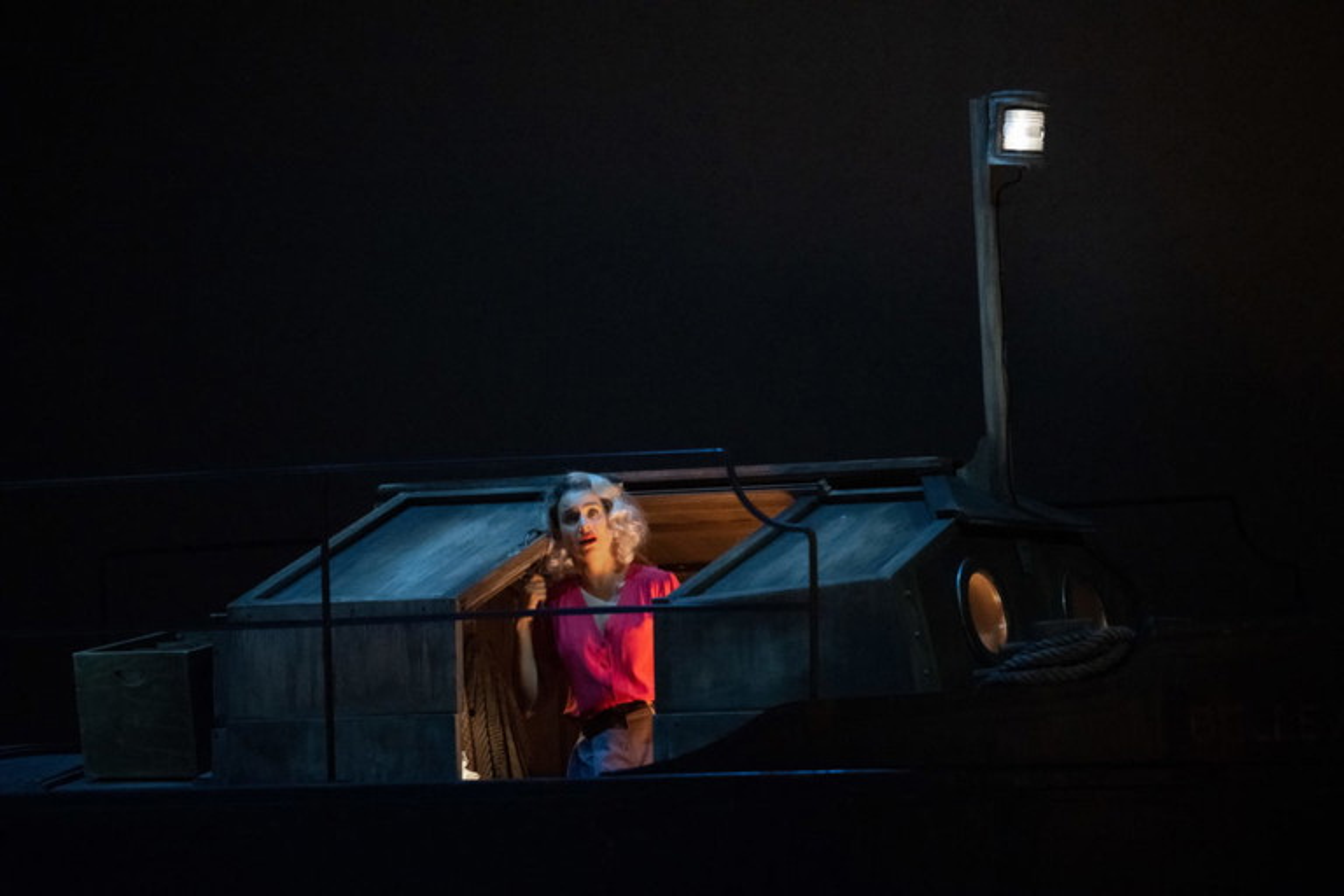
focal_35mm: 180
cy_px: 448
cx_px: 672
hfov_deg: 11.4
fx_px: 6719
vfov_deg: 7.6
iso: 12800
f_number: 2.8
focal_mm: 180
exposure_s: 1/125
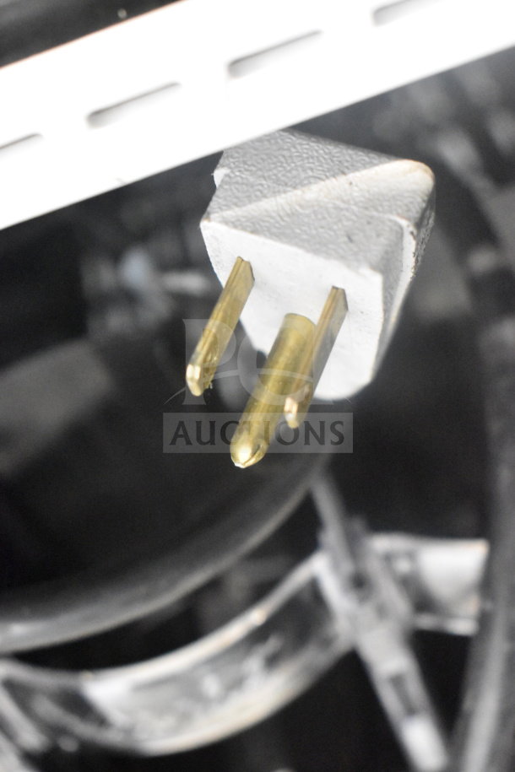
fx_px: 1223
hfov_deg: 23.8
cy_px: 386
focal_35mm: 57
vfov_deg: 35.1
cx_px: 258
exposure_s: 1/60
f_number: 4.8
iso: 12800
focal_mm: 38
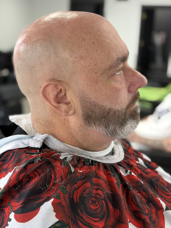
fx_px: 316
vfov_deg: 39.7
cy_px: 114
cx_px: 86
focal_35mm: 48
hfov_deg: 30.3
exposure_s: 1/60
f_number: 1.78
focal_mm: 6.76
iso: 80
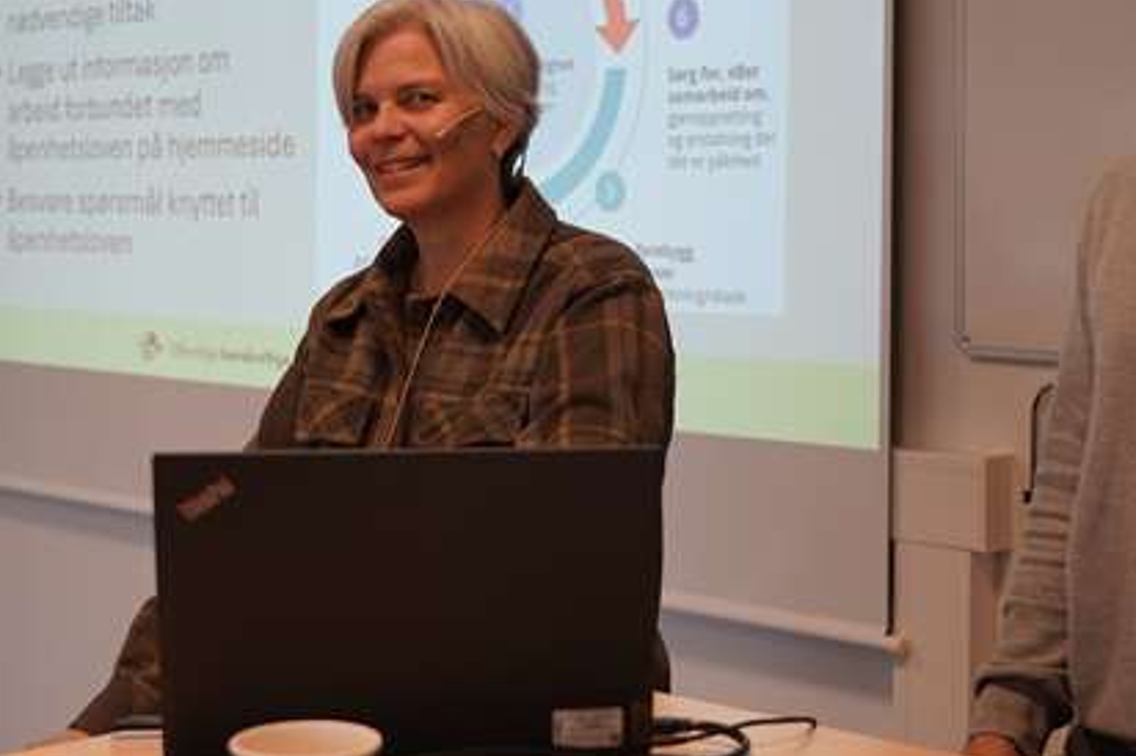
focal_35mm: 68
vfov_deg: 19.9
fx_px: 2144
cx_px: 612
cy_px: 223
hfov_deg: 29.7
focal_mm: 40
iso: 400
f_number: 4
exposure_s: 1/160
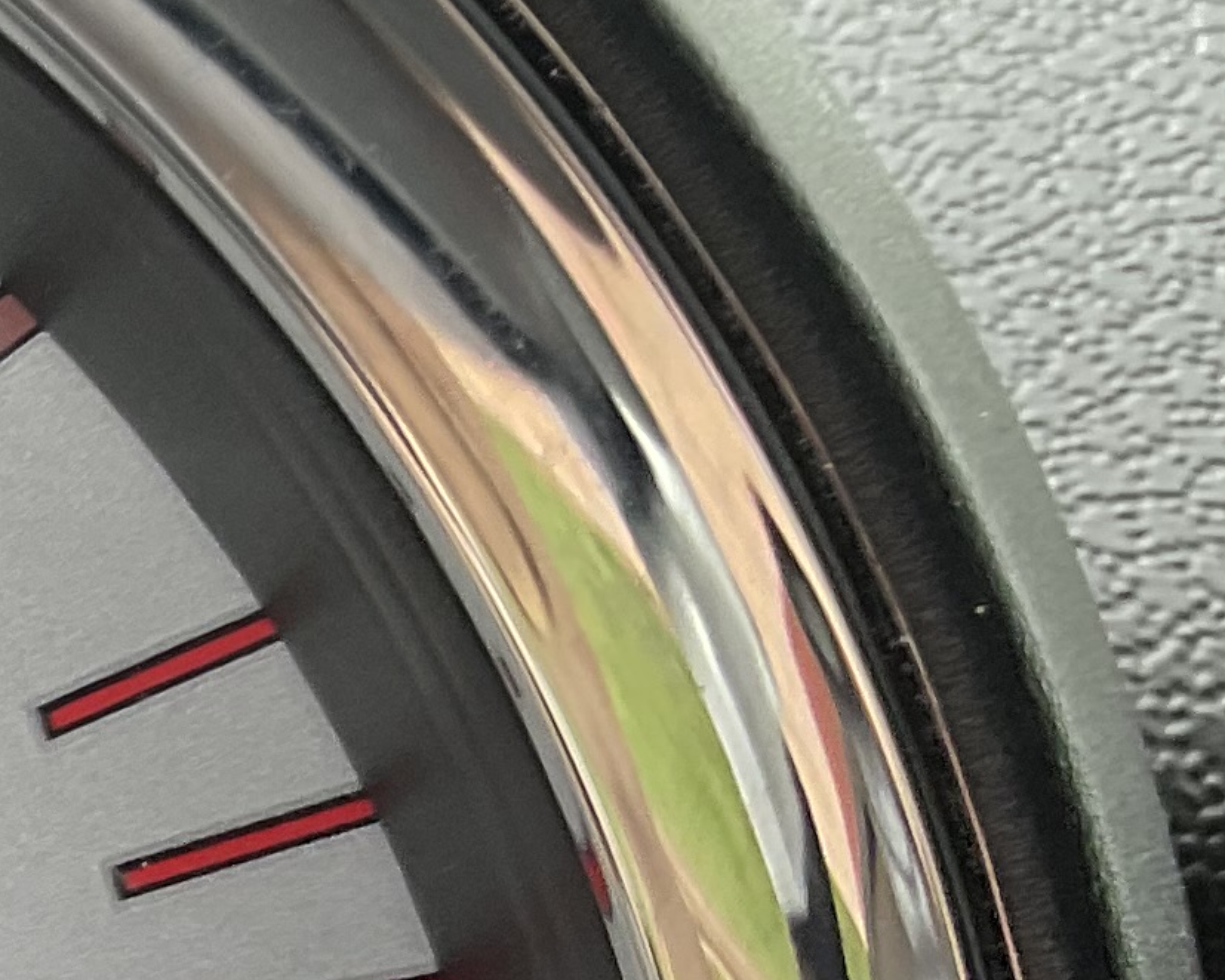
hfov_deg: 12.3
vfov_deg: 10.8
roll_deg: -0.9
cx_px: -1268
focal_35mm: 138
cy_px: 1504
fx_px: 5004
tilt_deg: -24.1
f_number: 1.8
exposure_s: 1/122
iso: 25
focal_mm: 3
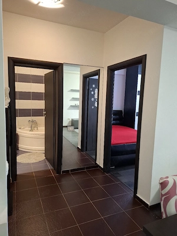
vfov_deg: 73.9
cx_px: 88
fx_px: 157
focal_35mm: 23
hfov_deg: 58.9
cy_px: 118
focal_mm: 5.54
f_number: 1.8
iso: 400
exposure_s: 1/33
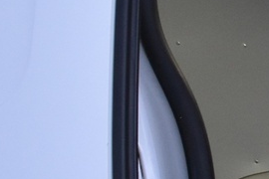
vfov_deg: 8.4
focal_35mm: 162
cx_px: 595
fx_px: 1210
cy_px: 164
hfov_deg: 11.1
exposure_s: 1/60
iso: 1600
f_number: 3.5
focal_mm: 18
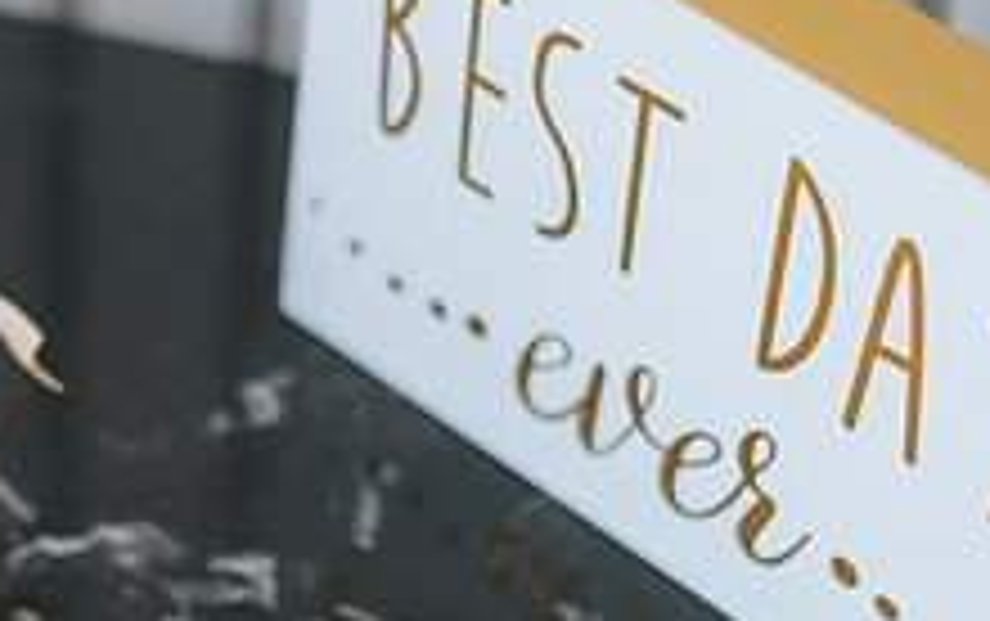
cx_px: -36
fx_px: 3619
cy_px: 598
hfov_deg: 15.3
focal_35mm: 134
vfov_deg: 9.7
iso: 1000
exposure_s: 1/500
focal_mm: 50
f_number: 2
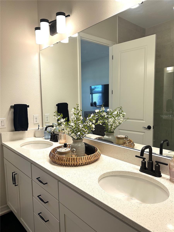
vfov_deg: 67.3
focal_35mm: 26
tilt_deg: -5.9
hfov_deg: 53.1
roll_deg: +0.7
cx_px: 87
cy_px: 116
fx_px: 174
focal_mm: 5.7
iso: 50
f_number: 1.5
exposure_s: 1/120
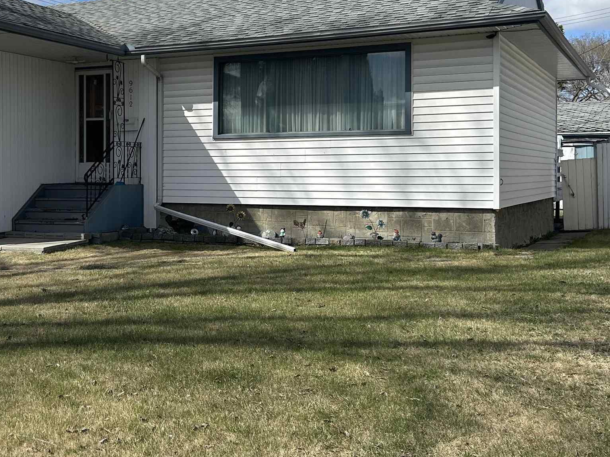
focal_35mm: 52
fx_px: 916
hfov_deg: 35.6
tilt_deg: +1.7
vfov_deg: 27.9
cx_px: 121
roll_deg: +0.2
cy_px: 166
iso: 50
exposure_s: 1/4274
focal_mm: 5.7
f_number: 1.5
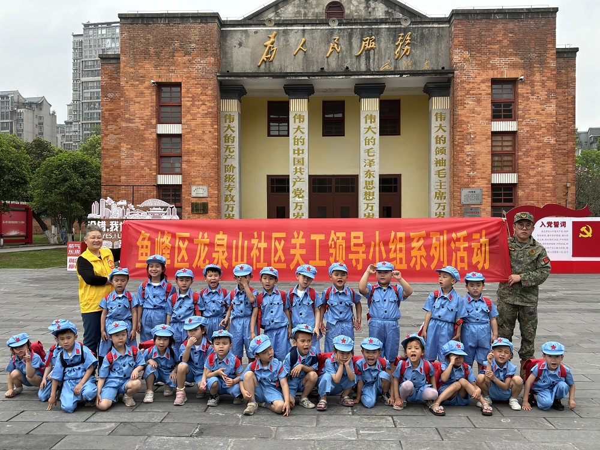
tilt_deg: +0.7
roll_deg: -0.3
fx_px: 641
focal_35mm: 37
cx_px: 300
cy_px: 225
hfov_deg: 50.1
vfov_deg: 38.7
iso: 50
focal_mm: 5.96
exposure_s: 1/752
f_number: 1.6
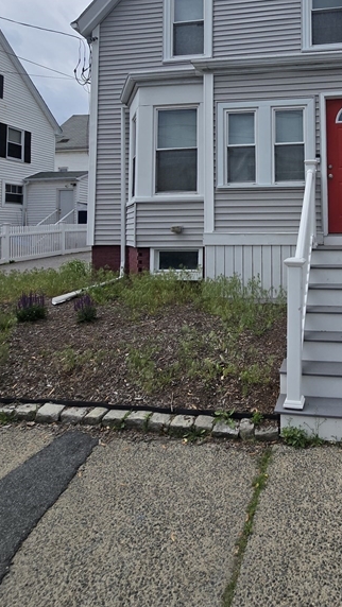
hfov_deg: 53.6
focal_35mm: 19
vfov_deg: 87.1
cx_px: 284
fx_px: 306
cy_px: 214
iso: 50
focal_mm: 2.2
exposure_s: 1/2378
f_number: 2.2
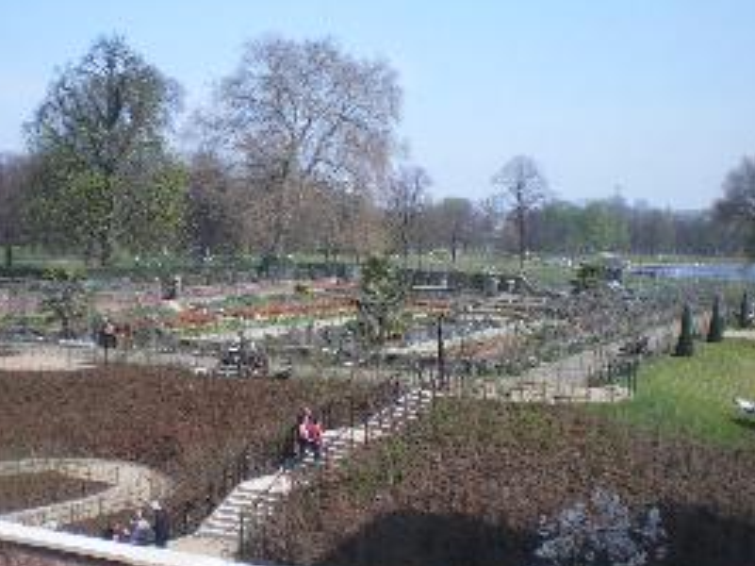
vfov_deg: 27.0
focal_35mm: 54
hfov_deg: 35.4
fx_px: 1177
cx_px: 291
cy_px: 306
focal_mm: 6.3
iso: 50
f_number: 4.6
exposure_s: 1/160
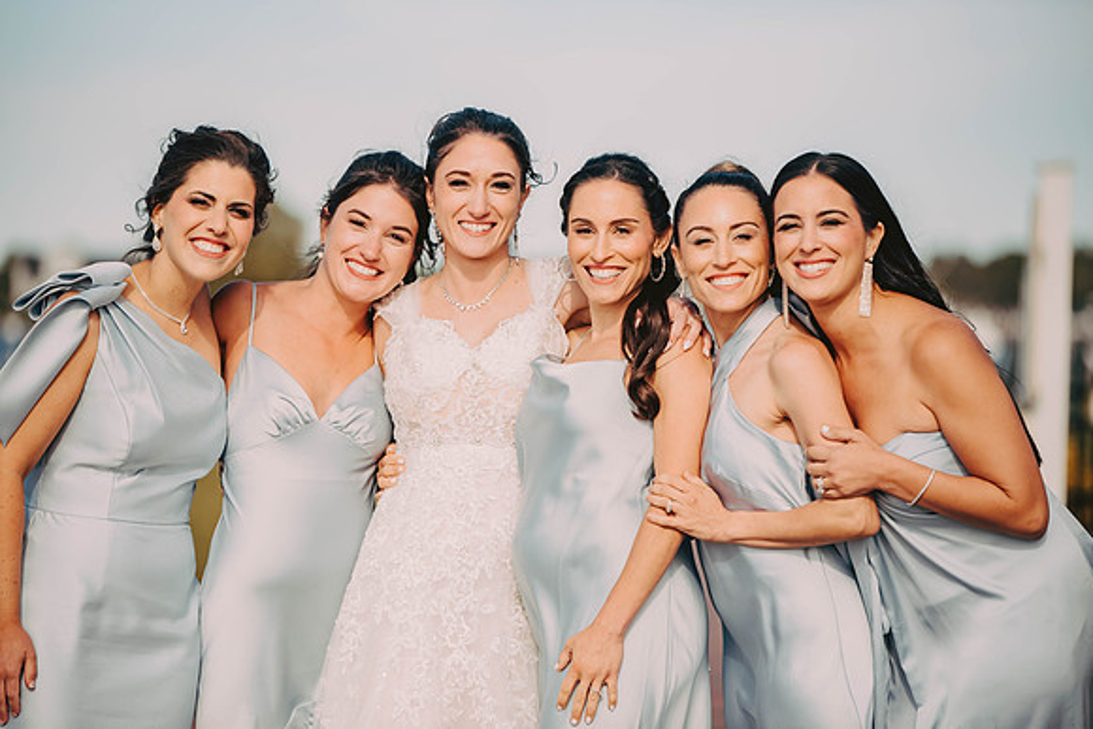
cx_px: 546
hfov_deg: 13.2
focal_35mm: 155
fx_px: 4707
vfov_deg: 8.9
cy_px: 364
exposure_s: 1/4000
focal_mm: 155
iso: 500
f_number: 2.8
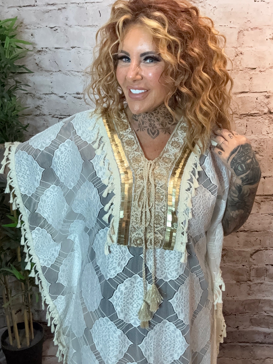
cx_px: 136
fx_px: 315
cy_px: 182
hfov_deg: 46.8
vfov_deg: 60.0
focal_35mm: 30
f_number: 1.9
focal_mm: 2.69
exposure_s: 1/50
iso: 250
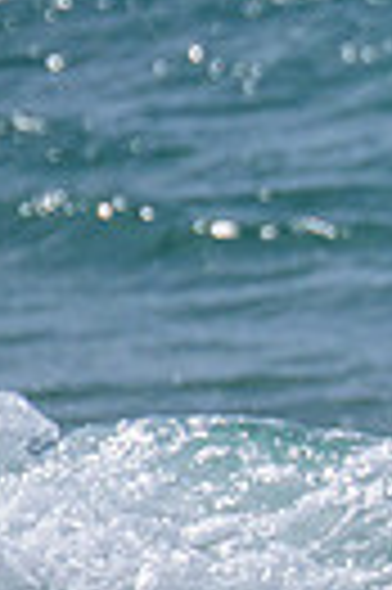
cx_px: 1528
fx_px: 59033
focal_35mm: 3605
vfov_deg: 0.6
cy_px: 632
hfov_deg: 0.4
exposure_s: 1/2000
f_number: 11
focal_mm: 600
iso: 500
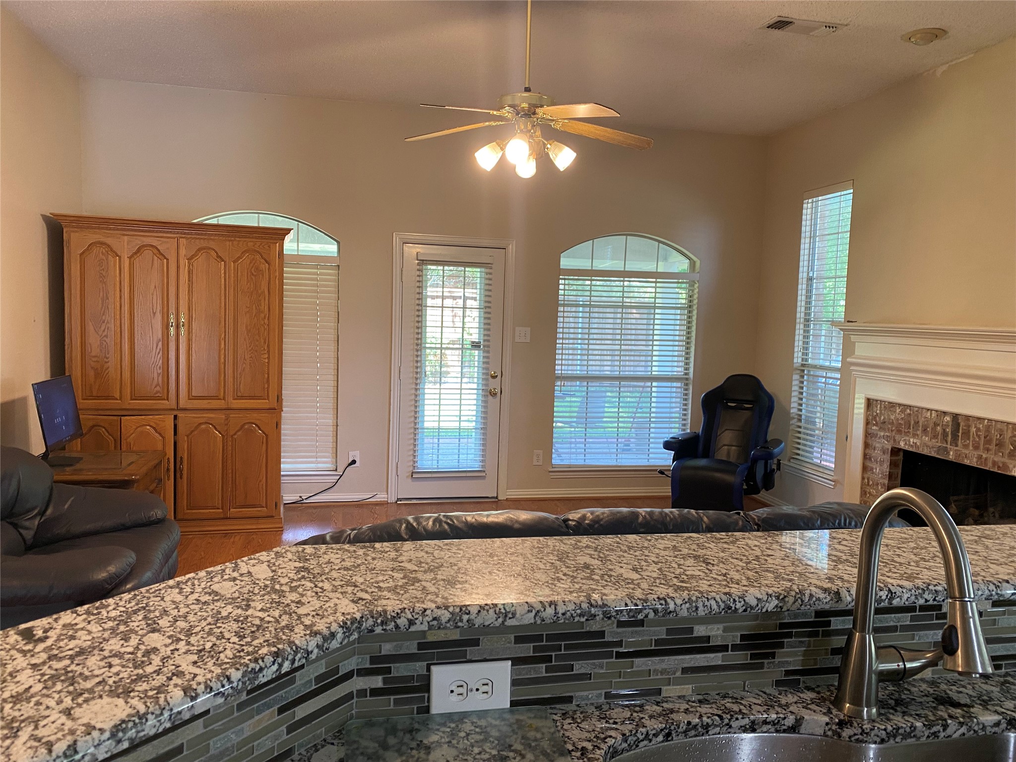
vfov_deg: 53.1
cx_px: 508
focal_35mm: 26
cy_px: 381
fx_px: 763
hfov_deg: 67.3
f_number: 1.8
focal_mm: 4.25
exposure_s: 1/60
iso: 100
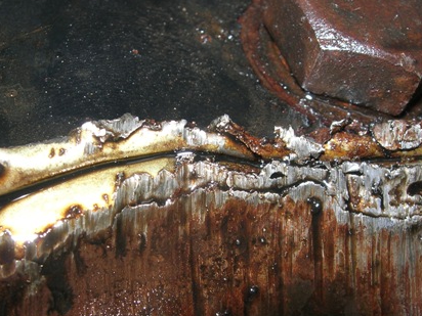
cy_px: 195
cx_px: 178
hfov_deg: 32.6
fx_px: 719
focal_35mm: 59
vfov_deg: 24.8
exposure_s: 1/60.1
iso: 64
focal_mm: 7.8
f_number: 4.8
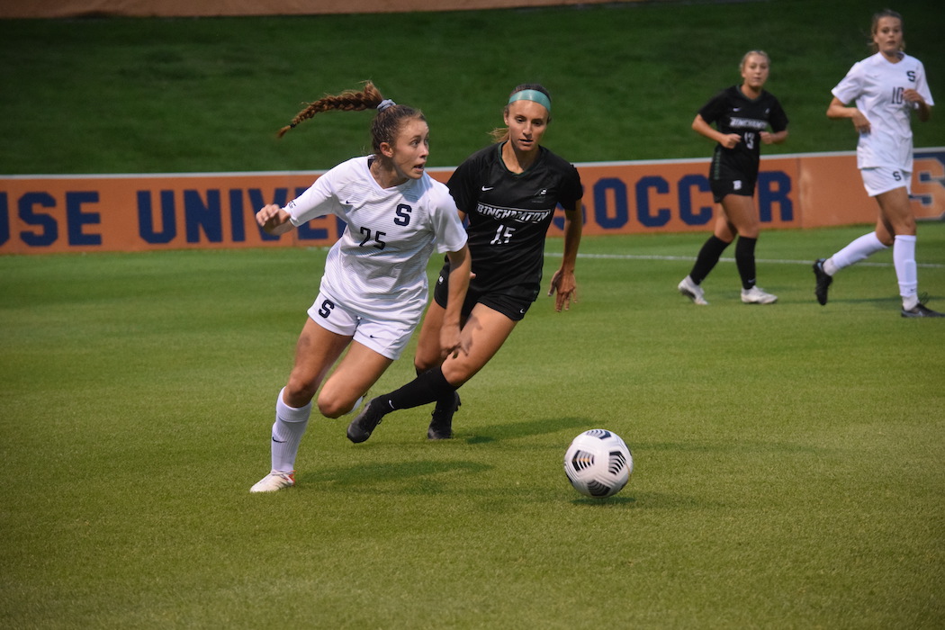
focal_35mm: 174
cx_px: 472
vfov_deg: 7.9
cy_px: 315
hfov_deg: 11.8
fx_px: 4567
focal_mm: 116
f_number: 4.8
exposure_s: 1/500
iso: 3200
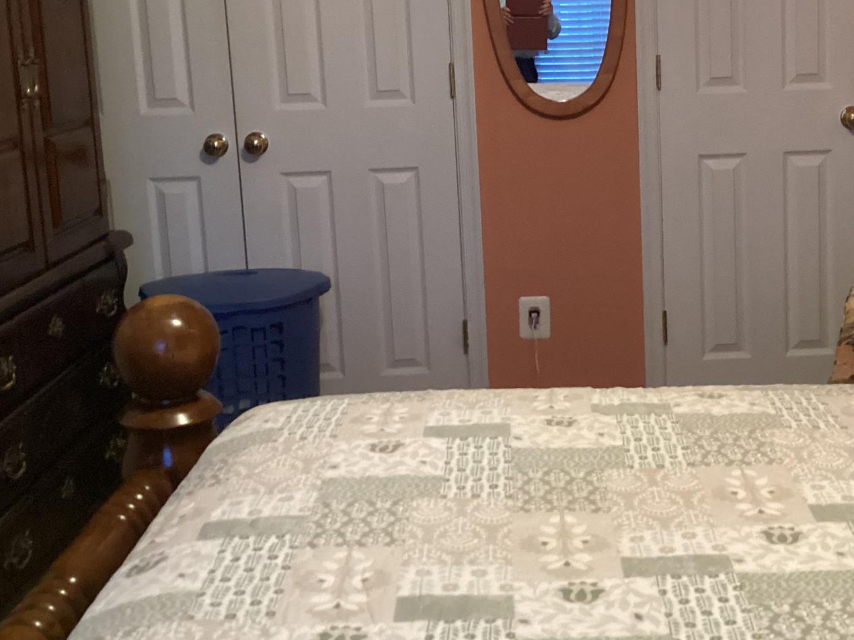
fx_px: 1233
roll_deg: +1.9
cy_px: 186
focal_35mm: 50
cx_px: 571
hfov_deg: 37.8
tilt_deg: -10.3
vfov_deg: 28.8
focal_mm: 3.3
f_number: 2.4
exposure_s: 1/40
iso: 400
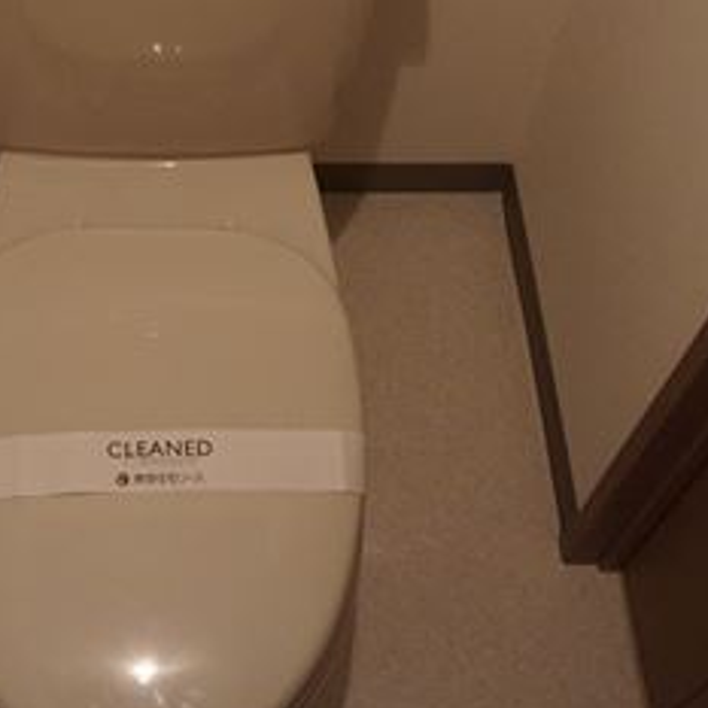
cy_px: 156
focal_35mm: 56
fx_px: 1296
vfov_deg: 29.9
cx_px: 182
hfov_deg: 30.1
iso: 3200
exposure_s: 1/125
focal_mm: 16
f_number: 3.5
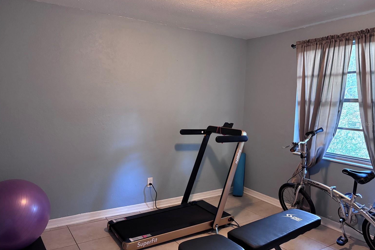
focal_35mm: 28
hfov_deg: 65.5
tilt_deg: -4.4
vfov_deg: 46.4
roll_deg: -2.0
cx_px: 187
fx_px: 292
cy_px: 124
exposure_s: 1/40
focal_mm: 5.96
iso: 500
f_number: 1.6
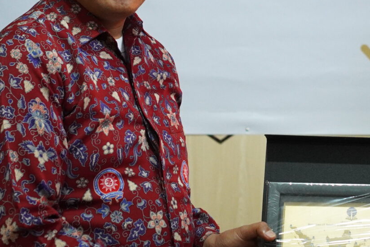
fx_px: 1198
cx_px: 305
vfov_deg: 11.7
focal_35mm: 117
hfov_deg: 17.4
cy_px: 91
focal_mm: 25
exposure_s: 1/125
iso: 1600
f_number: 1.7
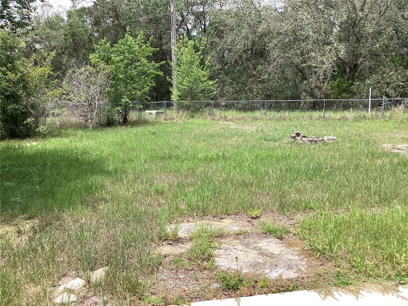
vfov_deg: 45.4
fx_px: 365
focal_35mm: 31
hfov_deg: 58.4
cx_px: 204
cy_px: 153
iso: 25
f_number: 2.4
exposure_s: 1/612
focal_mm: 3.3
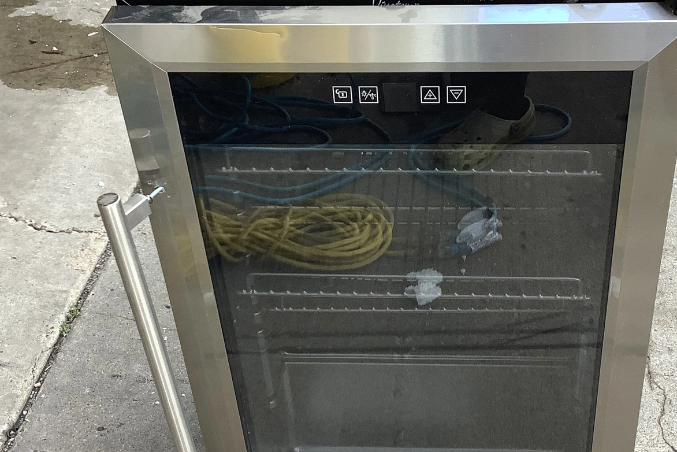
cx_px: 432
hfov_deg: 36.0
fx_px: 1034
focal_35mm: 55
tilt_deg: -39.9
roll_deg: +1.2
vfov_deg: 24.6
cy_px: 274
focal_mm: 3.3
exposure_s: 1/120
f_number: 2.4
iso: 40
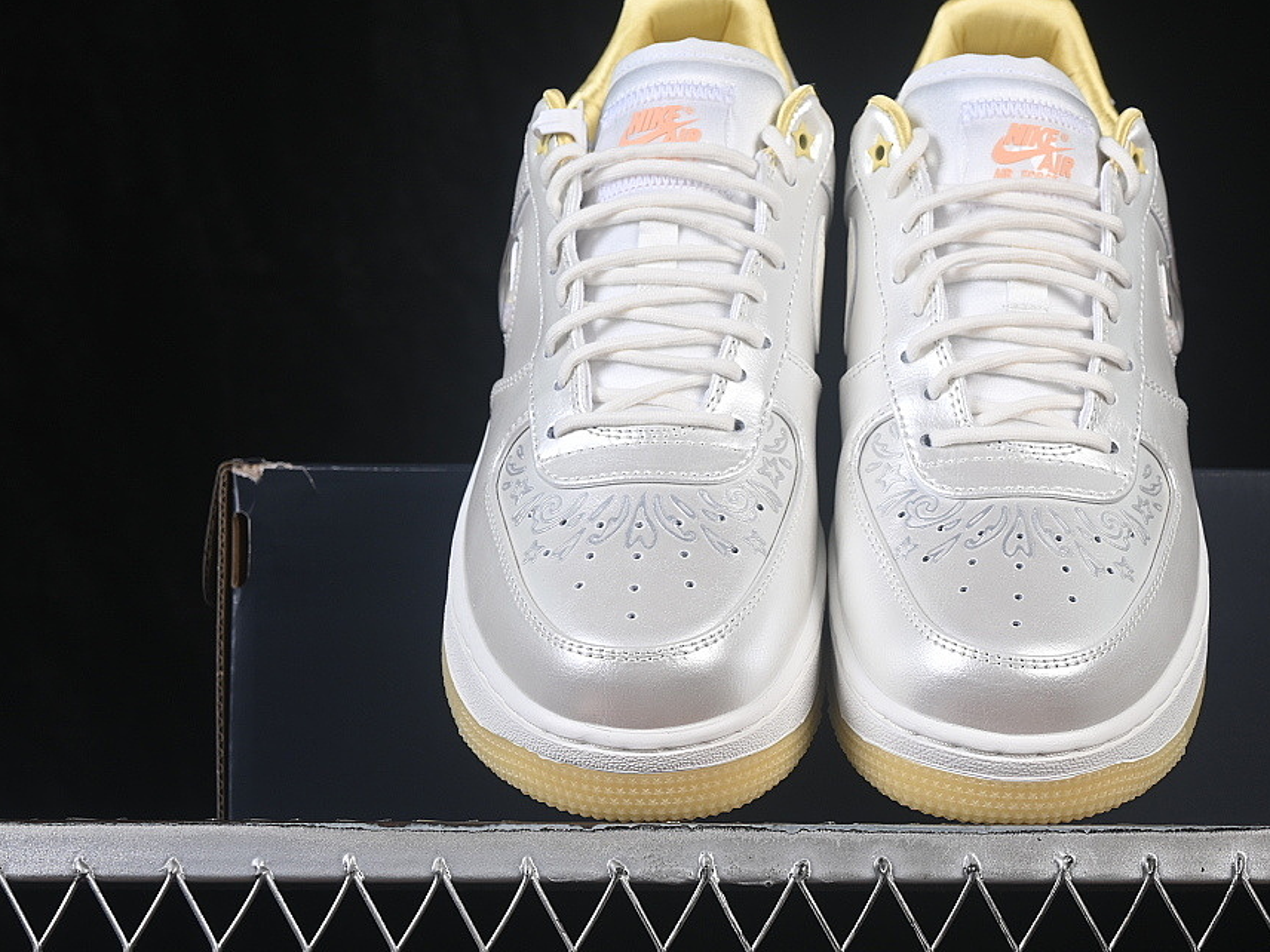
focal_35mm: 91
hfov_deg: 21.5
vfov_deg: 16.2
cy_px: 489
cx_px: 798
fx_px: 3339
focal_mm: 50
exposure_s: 1/80
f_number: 8
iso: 160
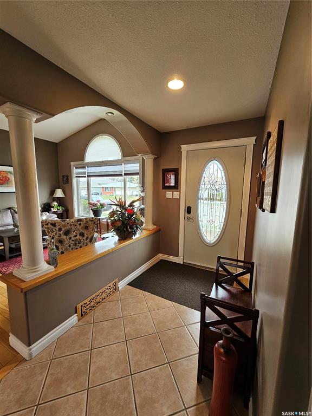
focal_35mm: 13
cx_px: 156
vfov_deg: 106.2
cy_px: 208
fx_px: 156
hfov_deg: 89.9
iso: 100
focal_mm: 2.2
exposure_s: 1/60
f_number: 2.2
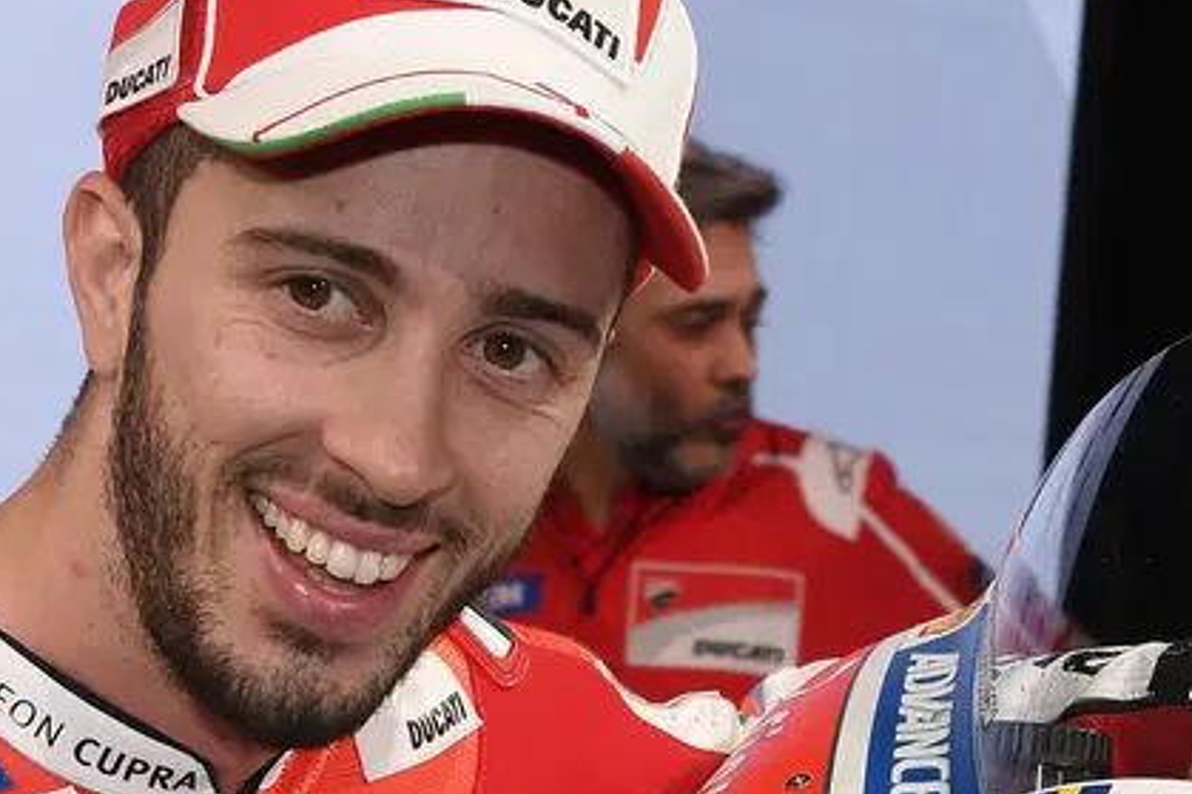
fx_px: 4832
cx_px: 873
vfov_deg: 9.3
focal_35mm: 146
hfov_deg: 14.0
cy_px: 874
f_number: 5.6
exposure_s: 1/160
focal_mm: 34
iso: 400
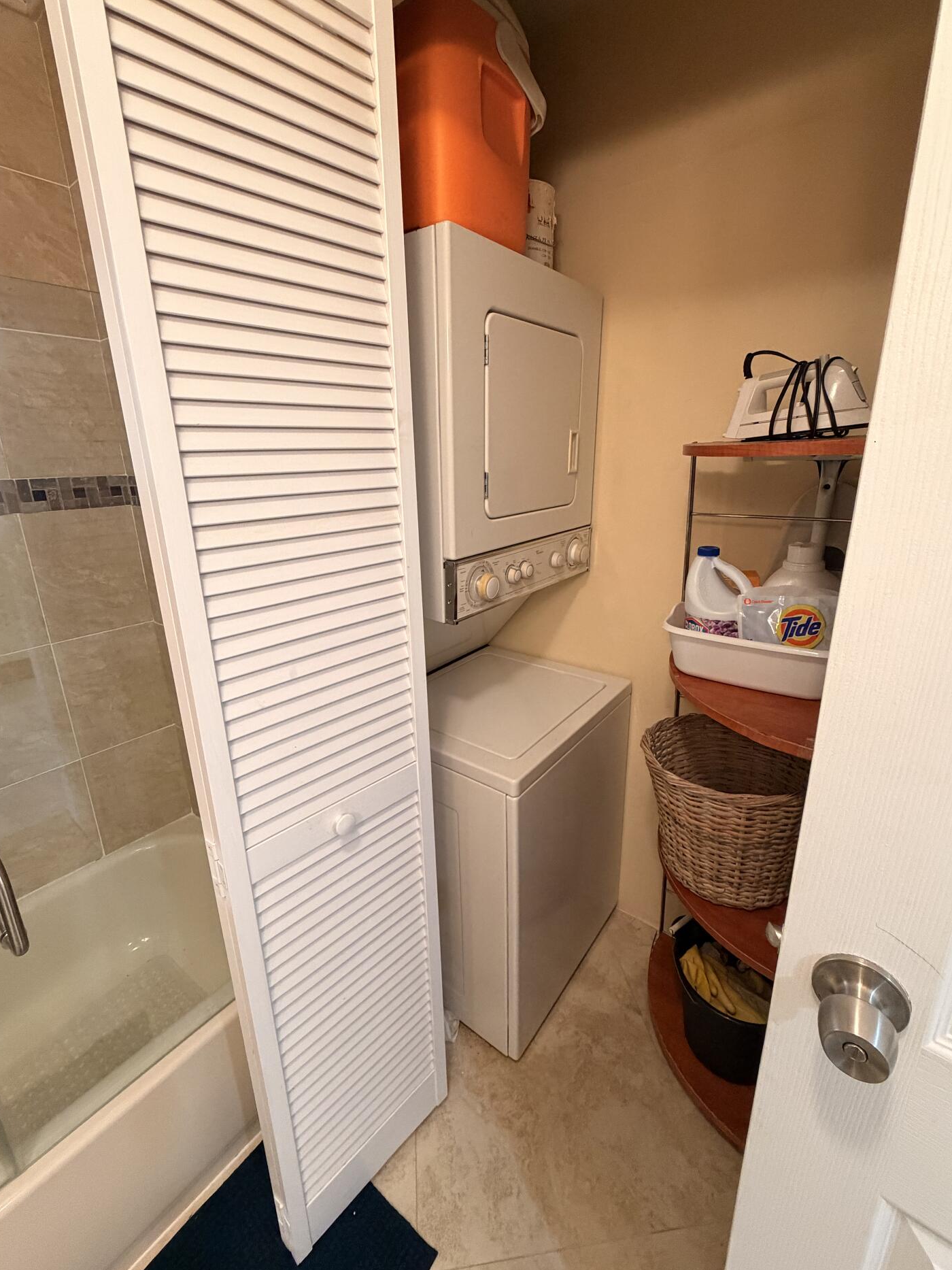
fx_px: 550
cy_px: 615
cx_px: 470
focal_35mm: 15
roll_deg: +0.7
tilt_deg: -17.0
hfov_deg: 81.7
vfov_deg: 98.1
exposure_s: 1/60
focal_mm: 2.22
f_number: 2.2
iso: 400
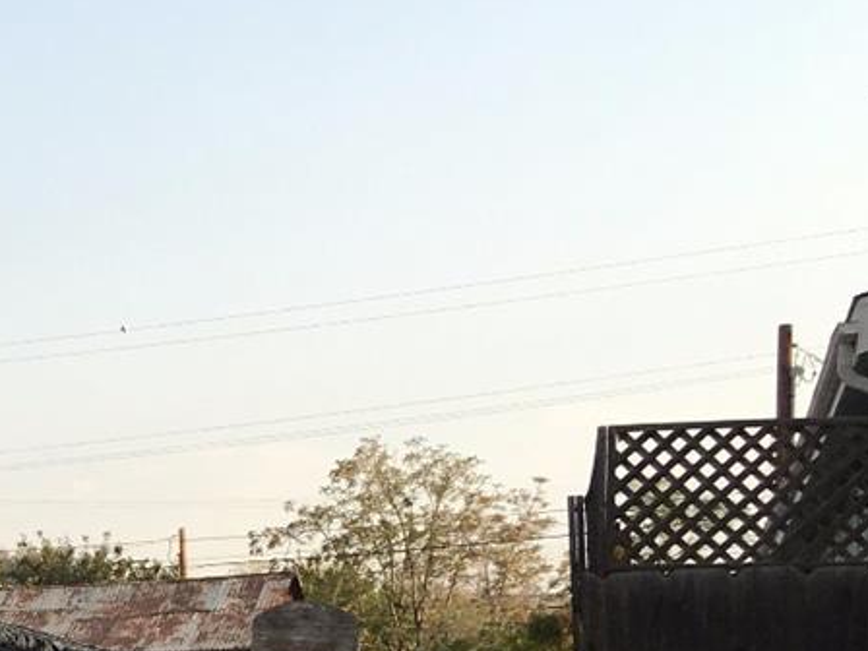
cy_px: 771
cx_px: -519
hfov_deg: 17.6
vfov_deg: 14.8
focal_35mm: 97
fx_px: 2432
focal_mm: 4.15
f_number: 2.2
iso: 25
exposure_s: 1/712
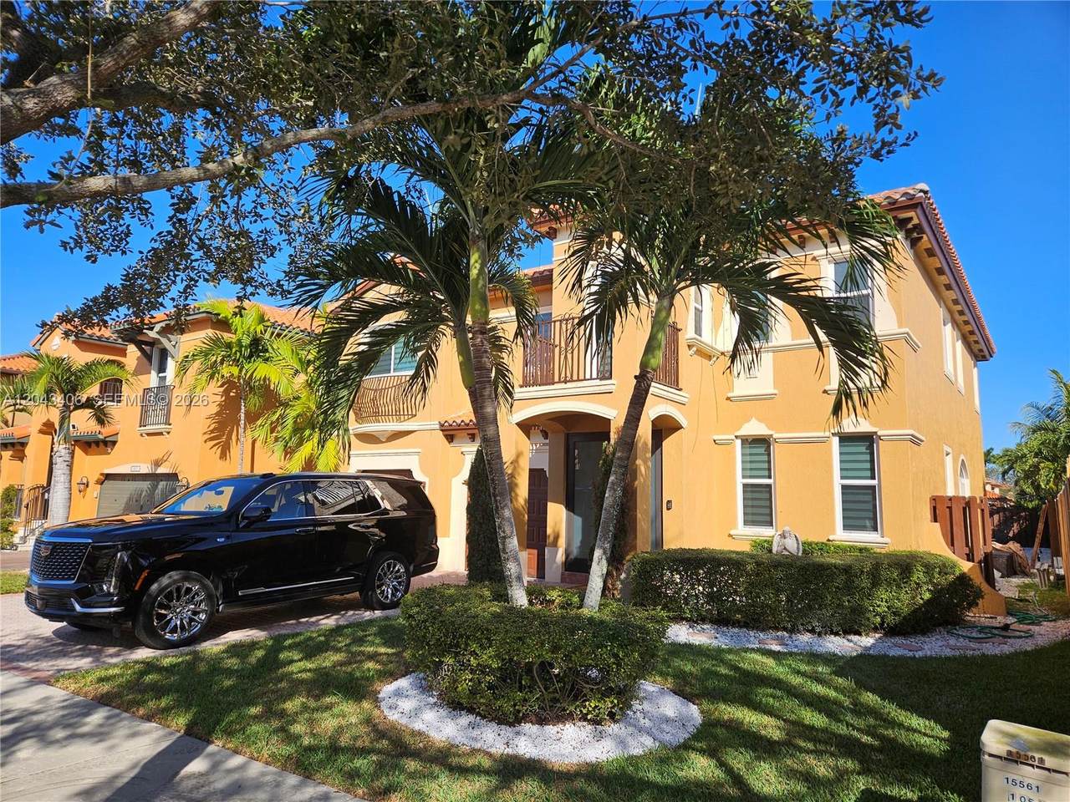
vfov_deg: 58.9
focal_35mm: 23
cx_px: 535
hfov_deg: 73.9
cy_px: 401
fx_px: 711
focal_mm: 5.4
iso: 25
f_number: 1.8
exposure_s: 1/1542
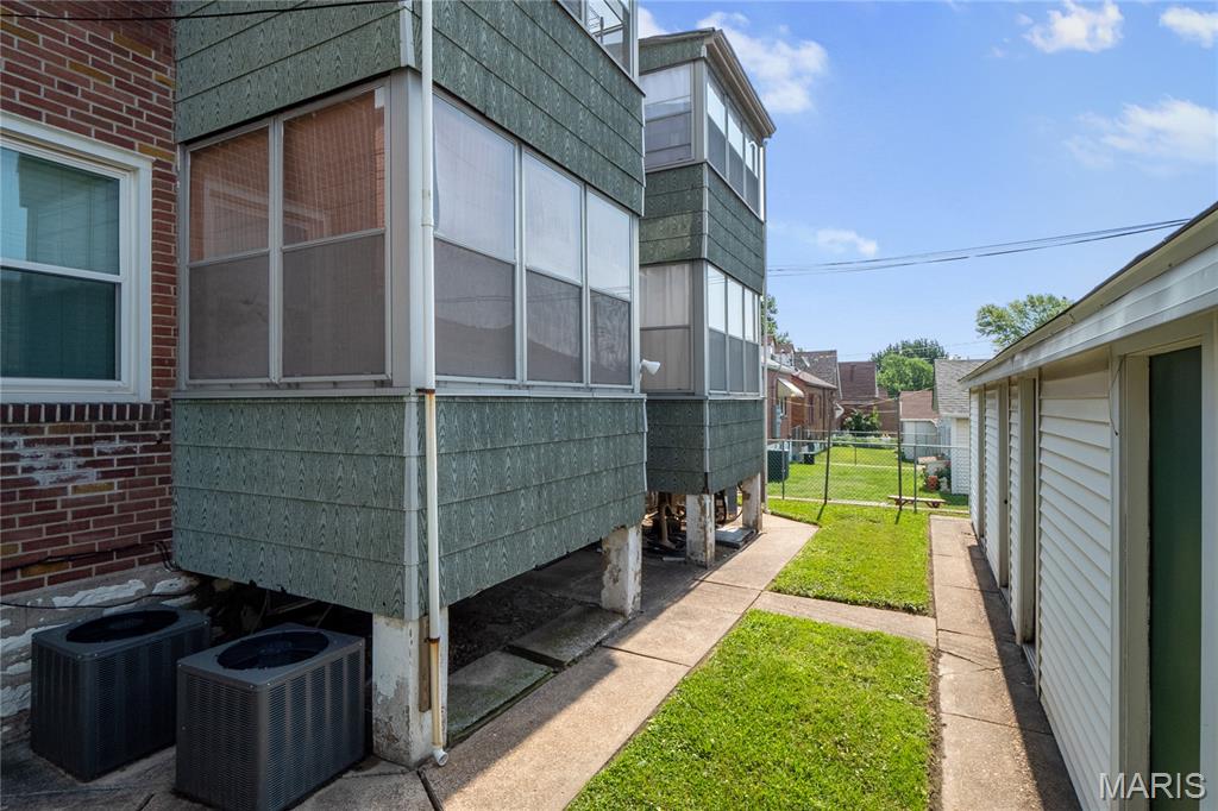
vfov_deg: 67.3
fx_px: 609
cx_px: 609
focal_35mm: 18
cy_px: 406
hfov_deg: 90.0
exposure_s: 1/500
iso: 400
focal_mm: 9
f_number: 8
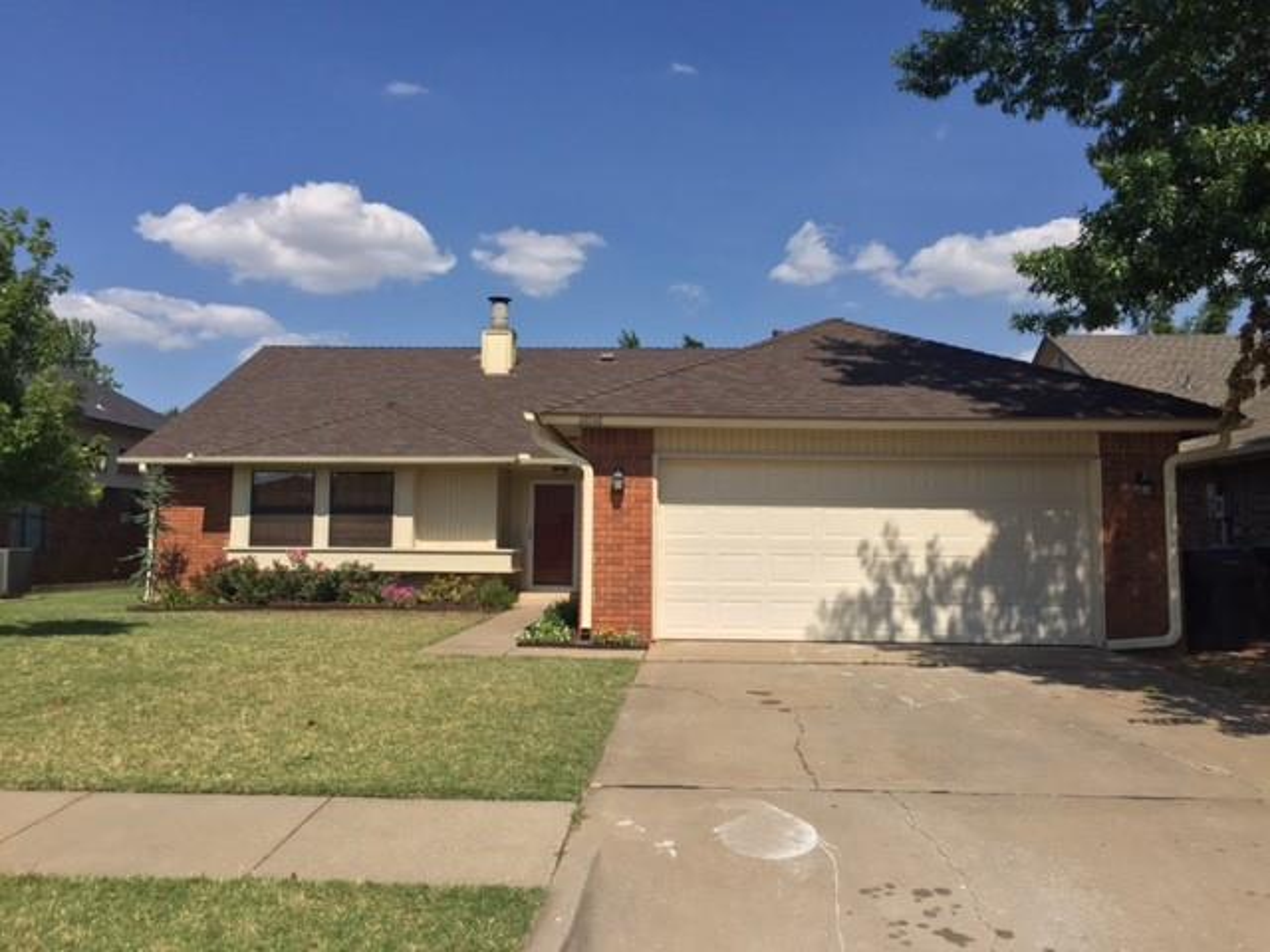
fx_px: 1064
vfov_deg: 48.2
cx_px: 635
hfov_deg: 61.7
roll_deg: -2.1
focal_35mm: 29
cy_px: 476
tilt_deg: +3.8
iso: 32
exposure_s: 1/3049
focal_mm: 4.15
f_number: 2.2
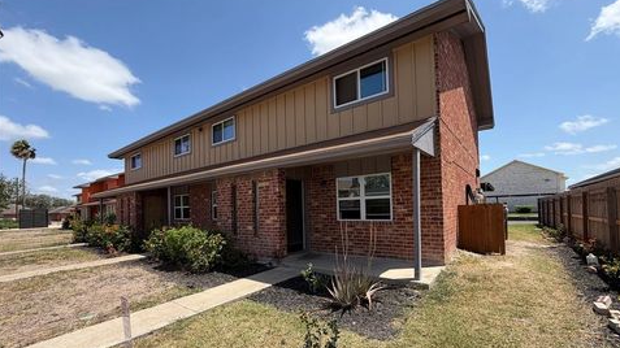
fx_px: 263
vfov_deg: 66.6
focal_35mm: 16
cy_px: 203
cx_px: 318
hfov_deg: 99.4
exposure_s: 1/770
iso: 20
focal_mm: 2.22
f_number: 2.2
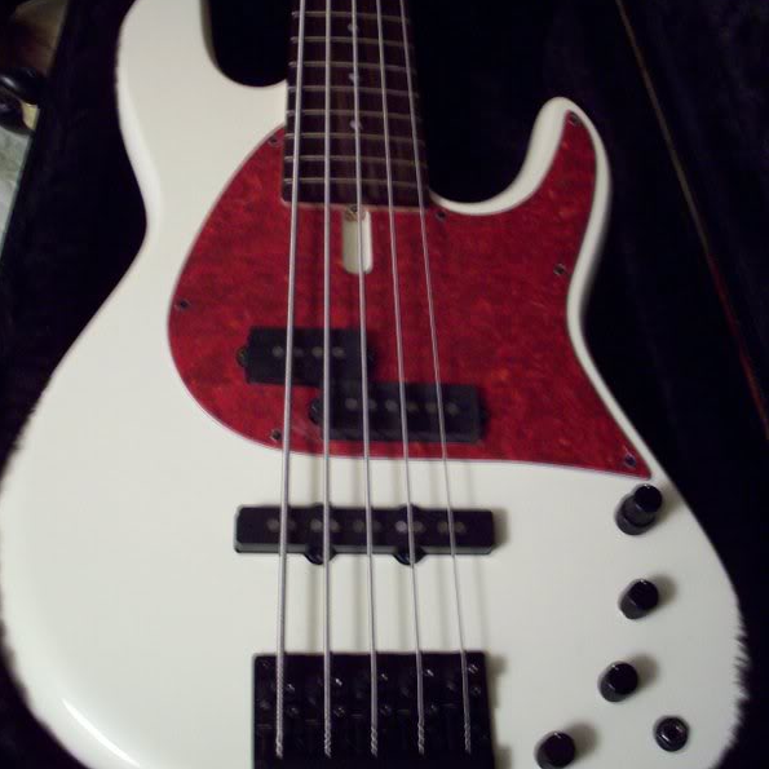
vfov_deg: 38.3
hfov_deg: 38.3
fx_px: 1106
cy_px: 357
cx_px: 383
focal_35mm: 44
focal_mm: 6.2
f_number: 2.8
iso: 175
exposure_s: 1/8
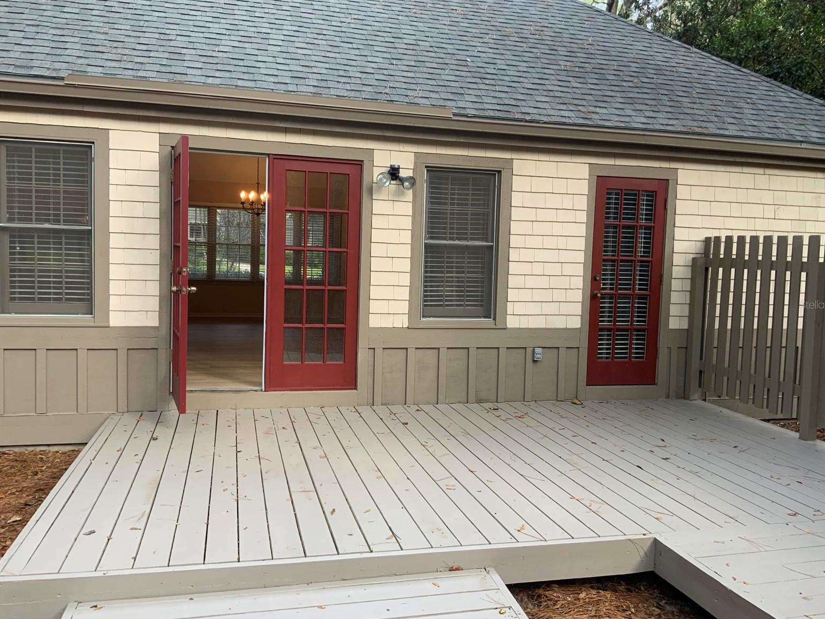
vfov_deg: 46.8
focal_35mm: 30
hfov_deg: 60.0
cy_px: 304
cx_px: 423
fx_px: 715
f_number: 1.8
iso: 25
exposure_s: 1/122
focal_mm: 3
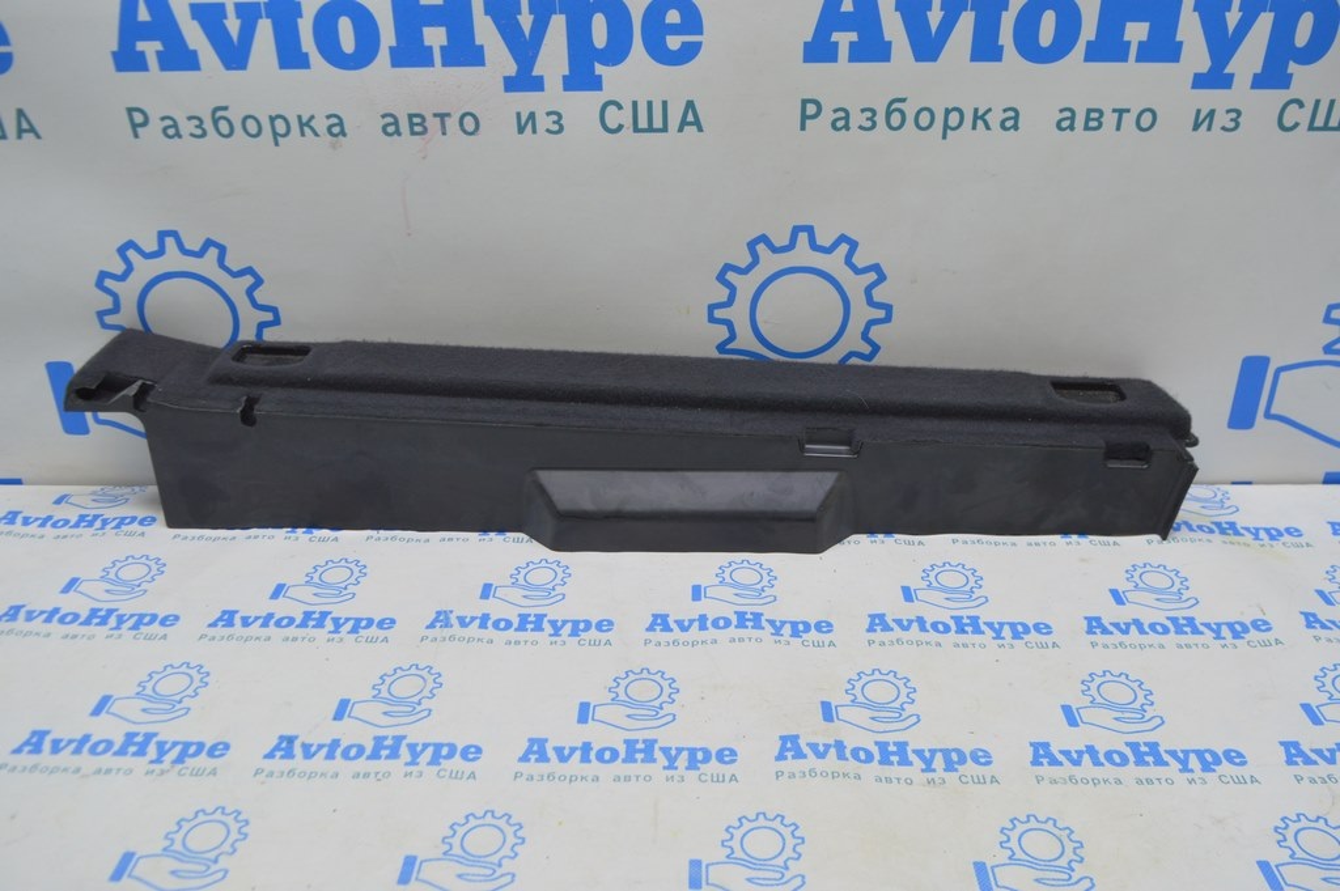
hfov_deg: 62.0
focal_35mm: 30
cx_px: 670
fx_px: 1116
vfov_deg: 43.5
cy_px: 446
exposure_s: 1/20
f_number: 5.6
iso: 400
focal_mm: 20
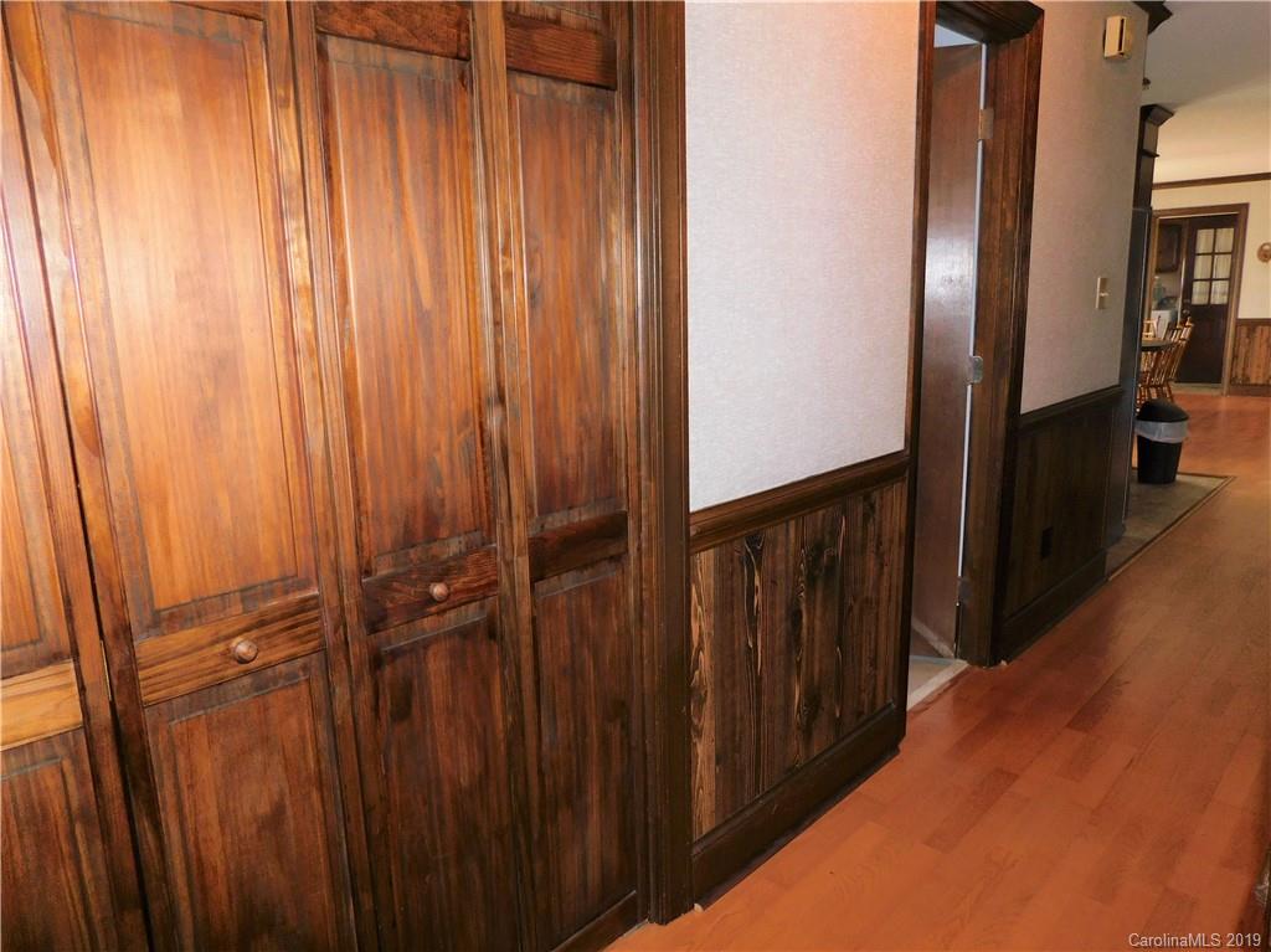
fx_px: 844
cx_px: 636
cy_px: 476
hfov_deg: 74.0
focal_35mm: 23
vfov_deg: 58.8
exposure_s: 1/30
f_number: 3
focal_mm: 4
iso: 200
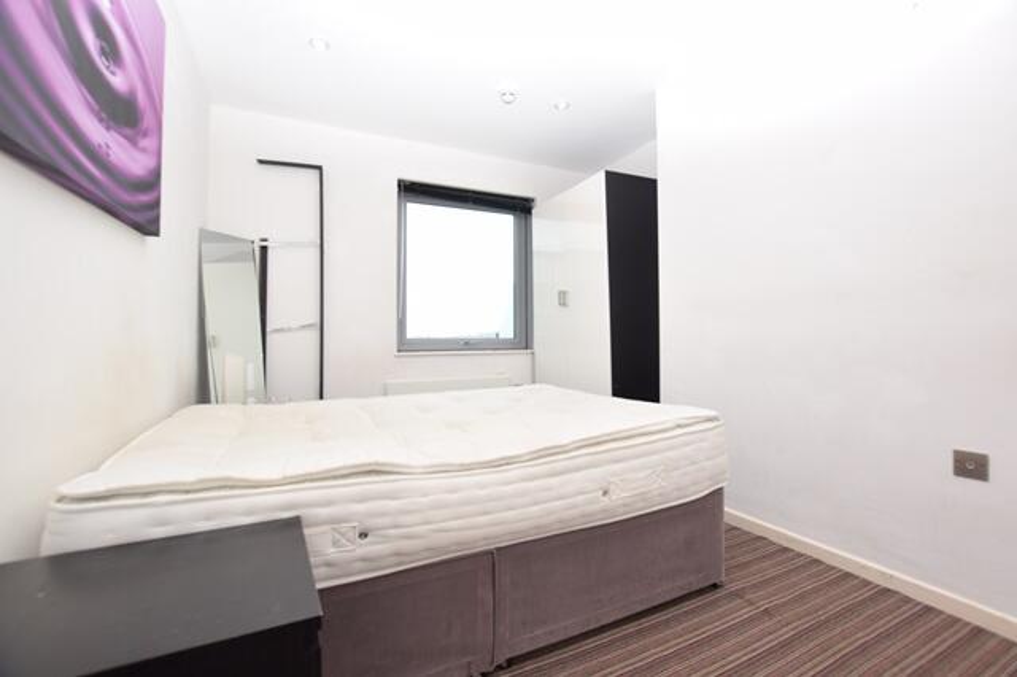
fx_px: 424
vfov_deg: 77.3
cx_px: 508
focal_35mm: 15
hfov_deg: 100.4
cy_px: 338
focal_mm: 10
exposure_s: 1/125
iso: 160
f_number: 5.6
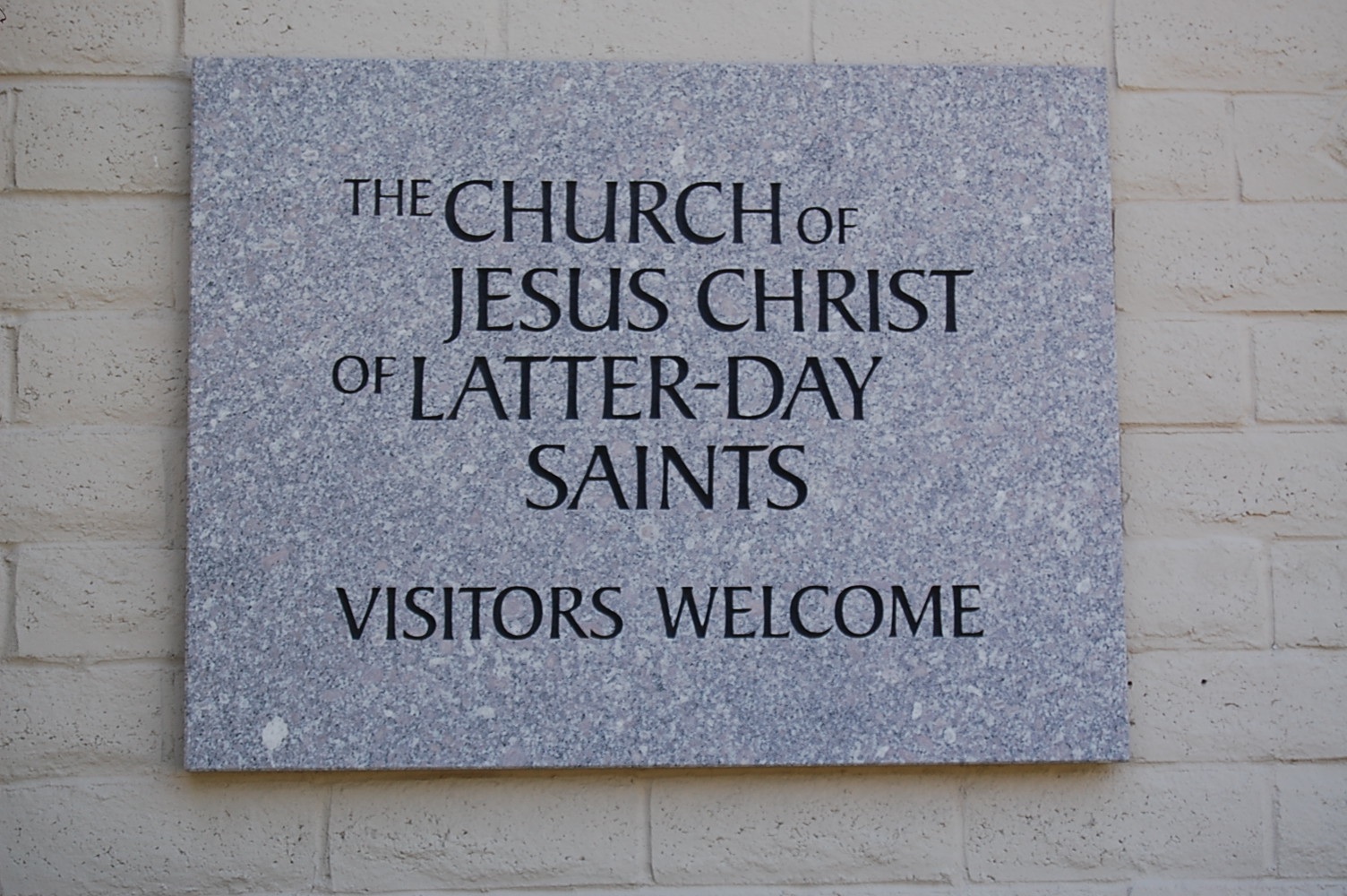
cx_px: 674
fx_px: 2804
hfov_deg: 27.0
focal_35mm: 75
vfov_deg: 18.1
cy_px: 448
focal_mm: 50
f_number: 6.3
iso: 200
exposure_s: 1/160
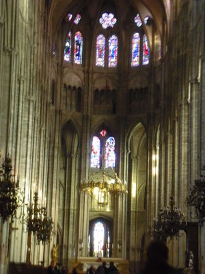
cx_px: 102
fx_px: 750
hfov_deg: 15.6
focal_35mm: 95
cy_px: 137
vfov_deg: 20.7
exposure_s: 1/5
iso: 400
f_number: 5.4
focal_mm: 15.81
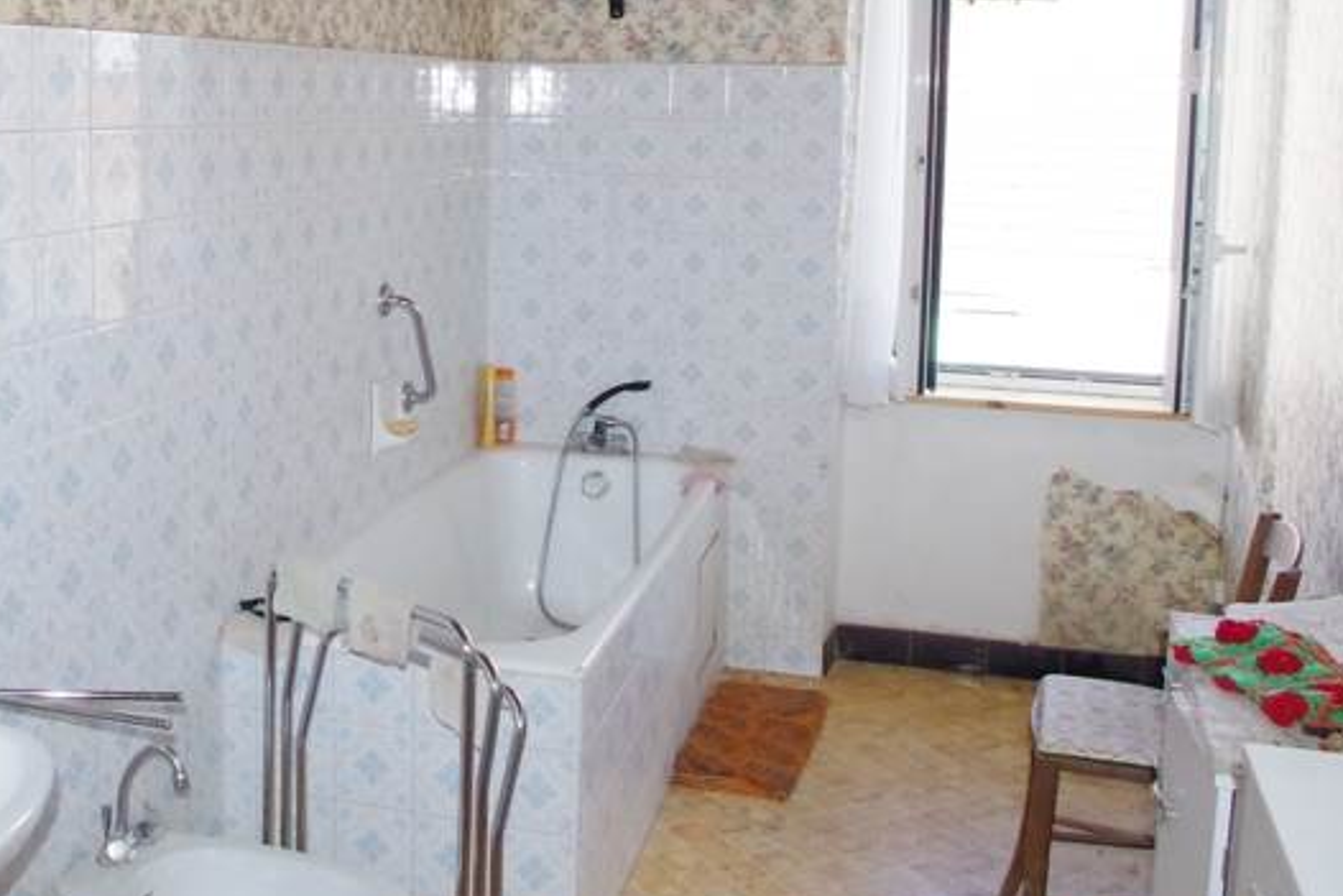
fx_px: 1530
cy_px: 264
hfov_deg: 46.7
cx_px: 458
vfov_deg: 32.2
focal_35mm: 41
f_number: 9
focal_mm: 18
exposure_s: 1/180
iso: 3200
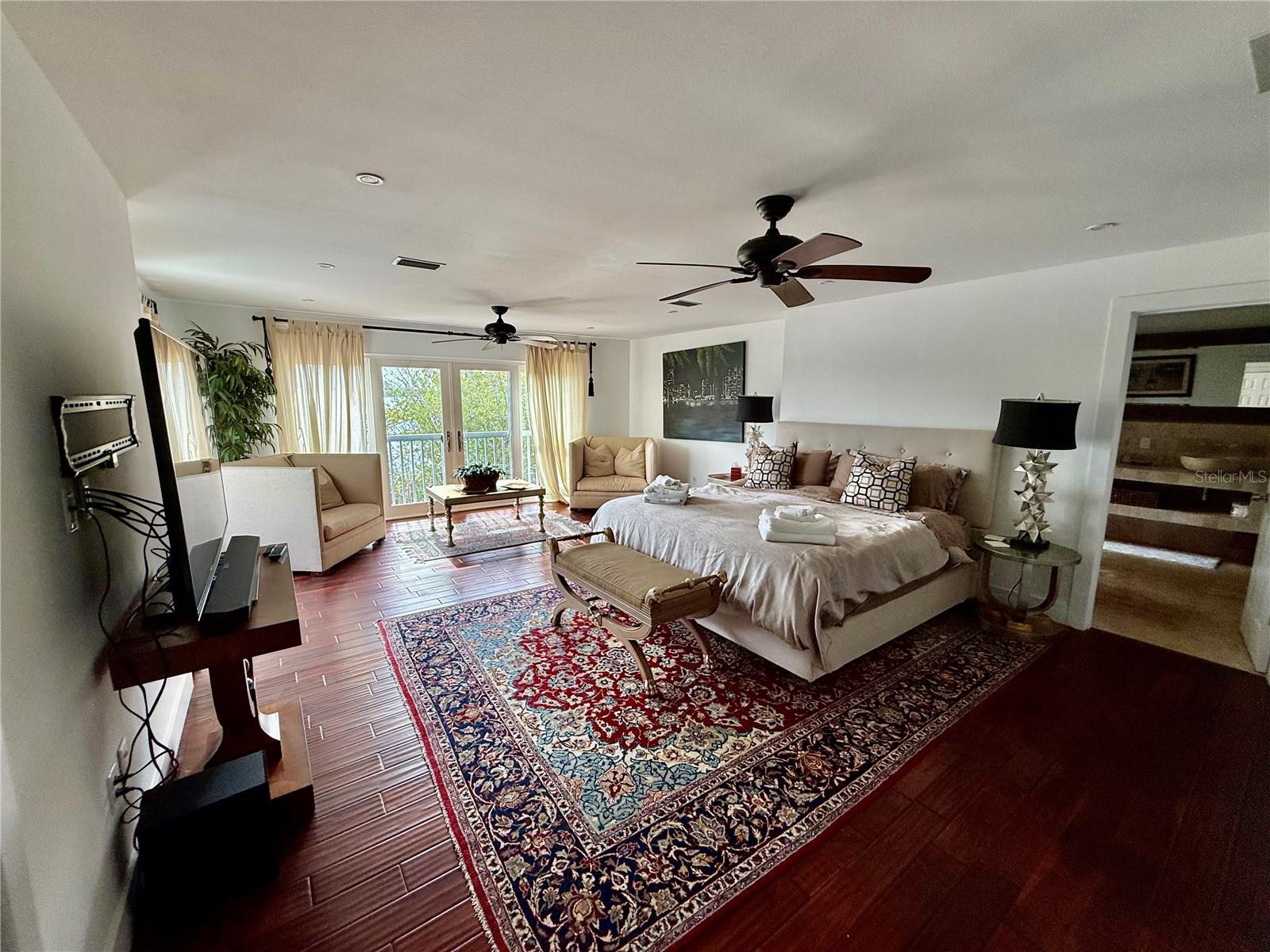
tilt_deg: -8.3
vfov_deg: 85.7
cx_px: 635
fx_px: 514
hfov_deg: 102.1
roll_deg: -0.6
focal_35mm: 14
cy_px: 476
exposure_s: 1/126
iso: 64
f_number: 2.2
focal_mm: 2.22
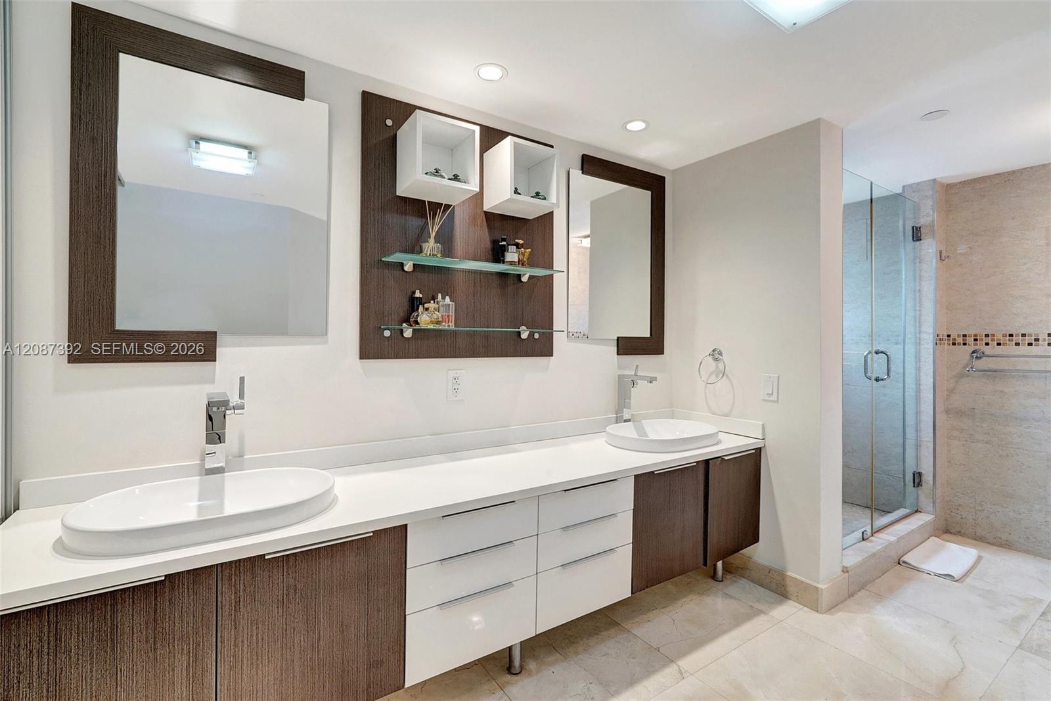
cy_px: 350
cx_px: 526
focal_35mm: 16
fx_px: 482
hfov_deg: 95.0
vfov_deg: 72.1
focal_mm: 16.5
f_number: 13
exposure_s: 1/4
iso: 640
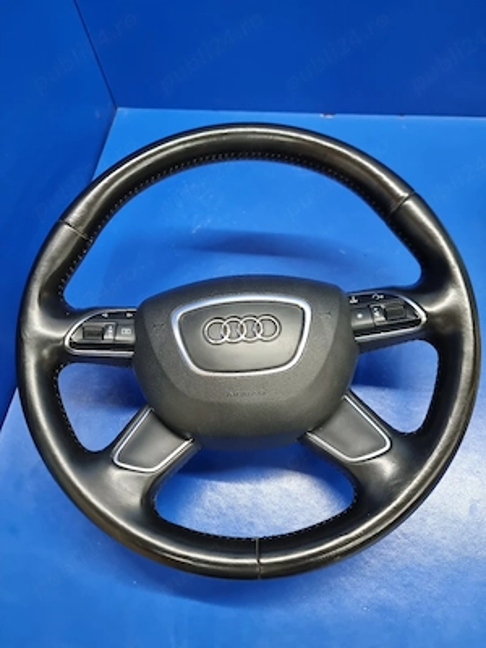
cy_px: 324
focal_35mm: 24
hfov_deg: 56.8
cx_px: 243
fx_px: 449
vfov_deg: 71.6
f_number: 1.8
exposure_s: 1/40
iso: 400
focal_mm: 6.7
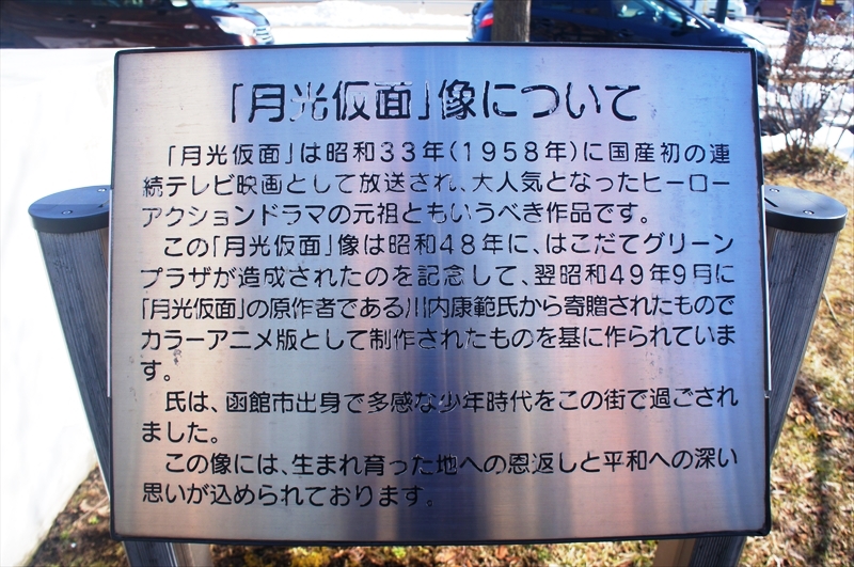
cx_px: 427
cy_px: 284
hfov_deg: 67.5
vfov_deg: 47.8
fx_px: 640
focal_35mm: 27
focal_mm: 18
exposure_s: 1/320
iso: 200
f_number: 5.6
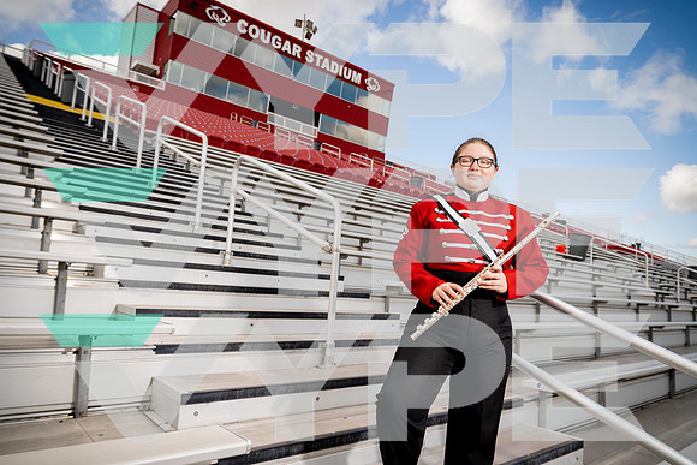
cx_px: 348
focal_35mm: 24
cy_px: 232
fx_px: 465
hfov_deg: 73.7
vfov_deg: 53.2
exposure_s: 1/250
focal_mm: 24
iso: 100
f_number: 5
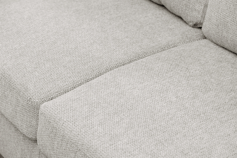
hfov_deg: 19.5
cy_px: 79
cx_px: 118
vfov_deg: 13.0
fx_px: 691
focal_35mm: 105
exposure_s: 1/200
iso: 160
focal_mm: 70
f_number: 5
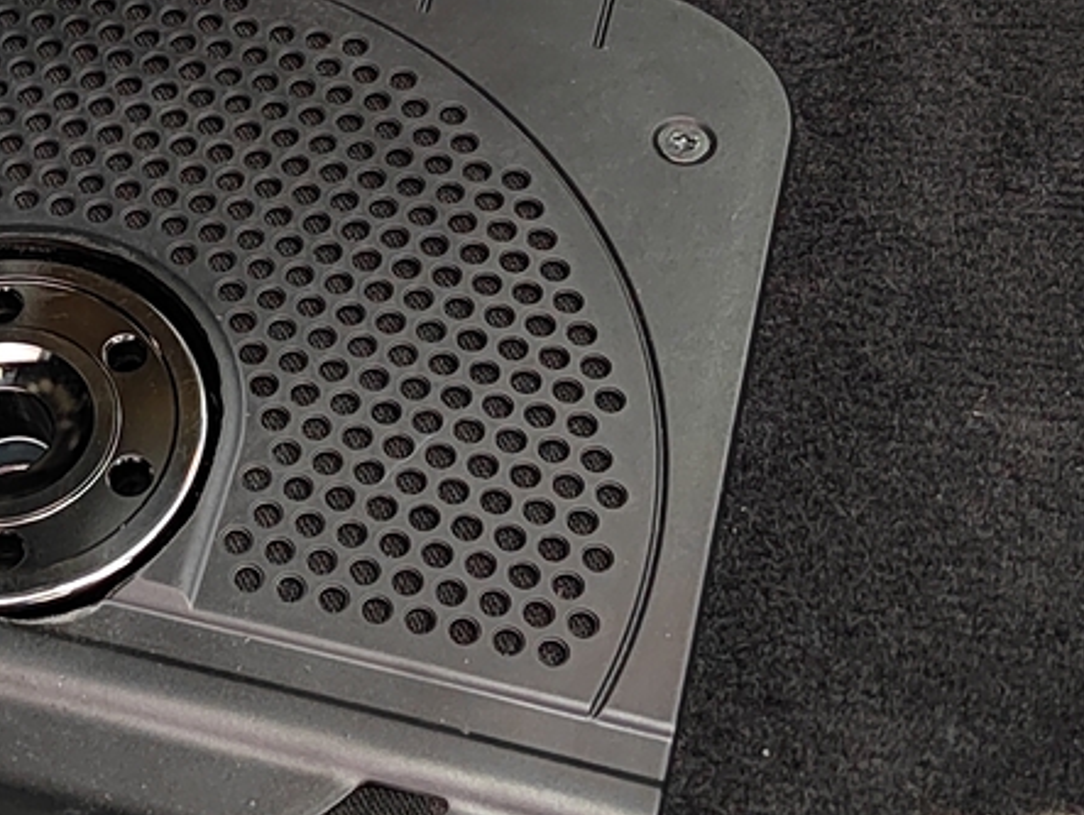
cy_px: 264
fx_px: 2601
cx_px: 56
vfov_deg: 17.8
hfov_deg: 22.8
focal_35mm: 83
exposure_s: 1/50
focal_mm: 5.52
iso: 2116
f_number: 1.9
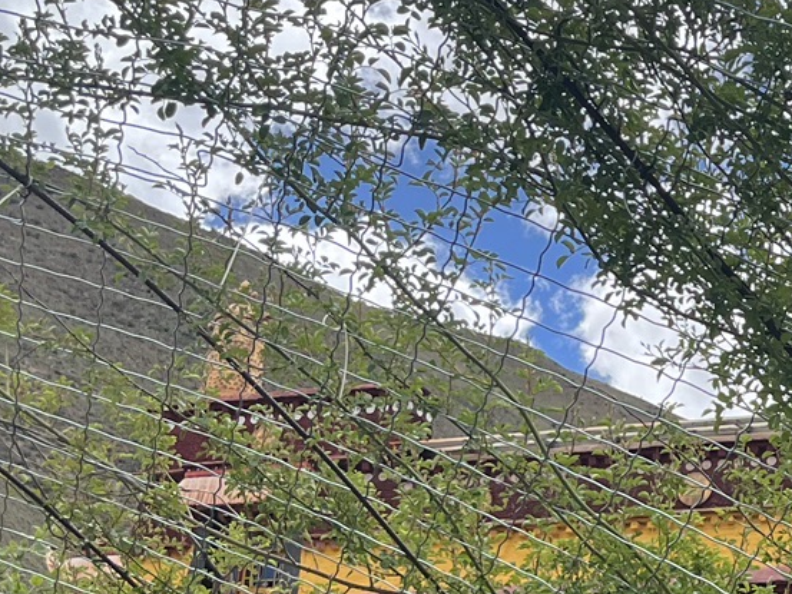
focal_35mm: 94
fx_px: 2151
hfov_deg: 19.1
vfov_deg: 15.5
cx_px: 1057
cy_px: 537
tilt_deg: +19.1
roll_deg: -1.1
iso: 50
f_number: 1.6
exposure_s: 1/2571
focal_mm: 5.1
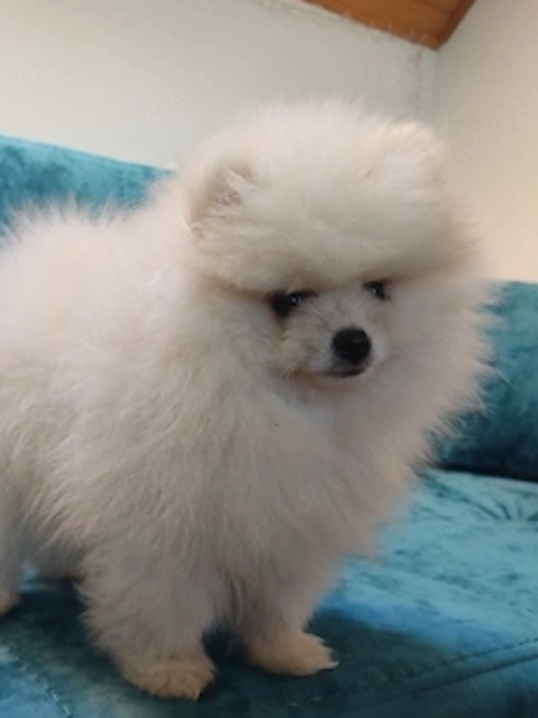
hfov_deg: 41.3
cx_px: 190
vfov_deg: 53.9
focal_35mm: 34
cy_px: 331
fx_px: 706
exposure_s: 1/33
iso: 301
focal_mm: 4.74
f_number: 1.79
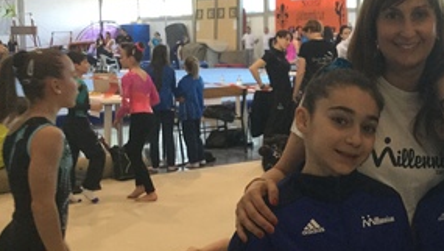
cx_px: 358
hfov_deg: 29.0
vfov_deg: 17.0
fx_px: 837
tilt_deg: -6.5
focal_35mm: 71
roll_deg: -0.1
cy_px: 109
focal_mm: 3.3
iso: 125
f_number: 2.4
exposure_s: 1/33
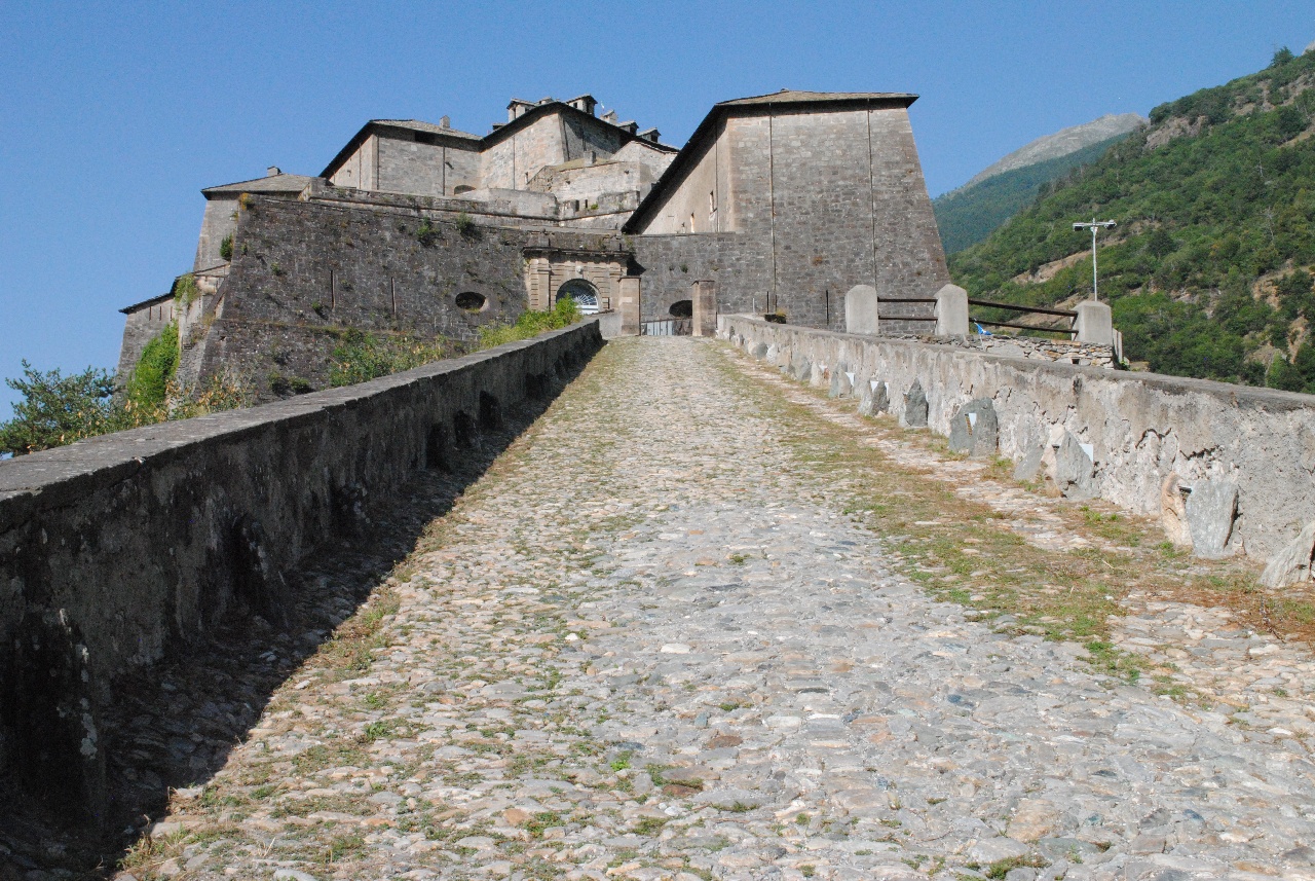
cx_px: 658
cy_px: 440
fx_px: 1646
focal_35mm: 45
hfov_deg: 43.6
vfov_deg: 29.9
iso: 1600
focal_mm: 30
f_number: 16
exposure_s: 1/1000
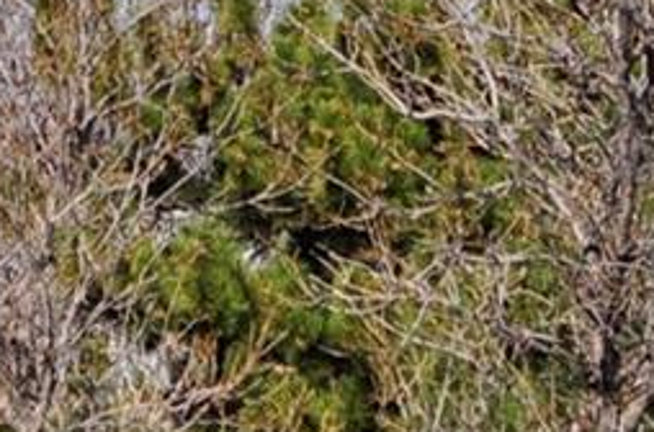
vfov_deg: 0.7
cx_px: -605
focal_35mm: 1986
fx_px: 35989
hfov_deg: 1.0
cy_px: -494
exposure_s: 1/2000
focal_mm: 210
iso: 200
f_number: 5.6
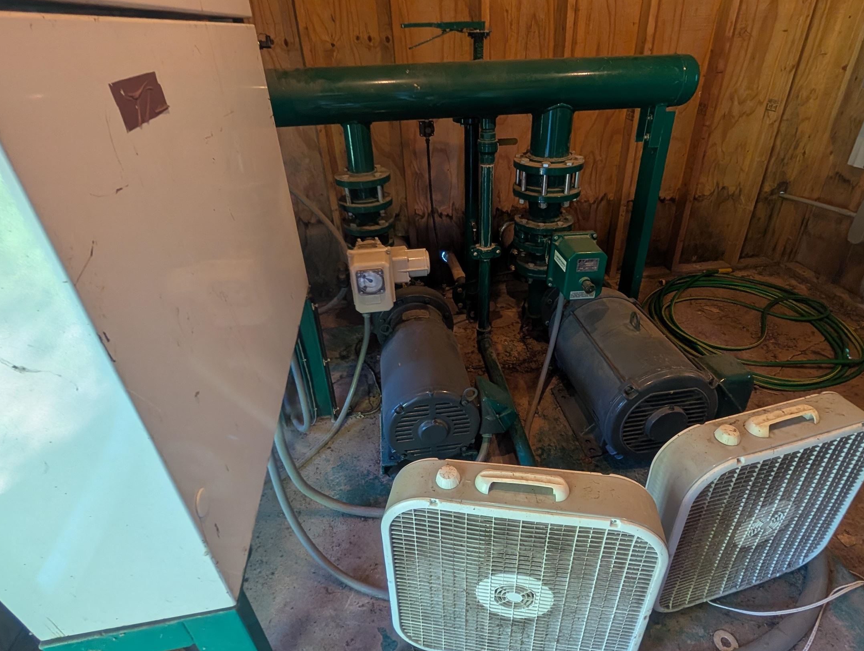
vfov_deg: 74.7
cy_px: 299
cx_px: 452
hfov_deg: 90.9
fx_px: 425
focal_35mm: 17
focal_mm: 2.02
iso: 69
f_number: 1.7
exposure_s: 1/30
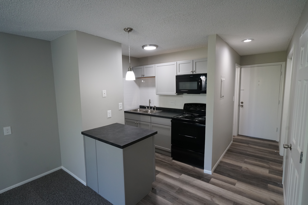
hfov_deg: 90.0
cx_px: 154
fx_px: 154
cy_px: 102
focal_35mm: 18
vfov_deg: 67.4
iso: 1600
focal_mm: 18
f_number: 5.6
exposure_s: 1/60
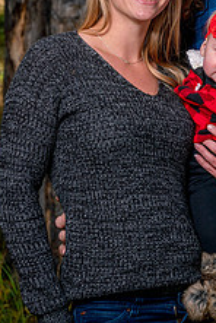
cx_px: 175
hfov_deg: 11.2
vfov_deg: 16.6
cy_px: 44
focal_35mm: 122
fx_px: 1094
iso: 160
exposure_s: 1/1250
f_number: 4.5
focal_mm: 60
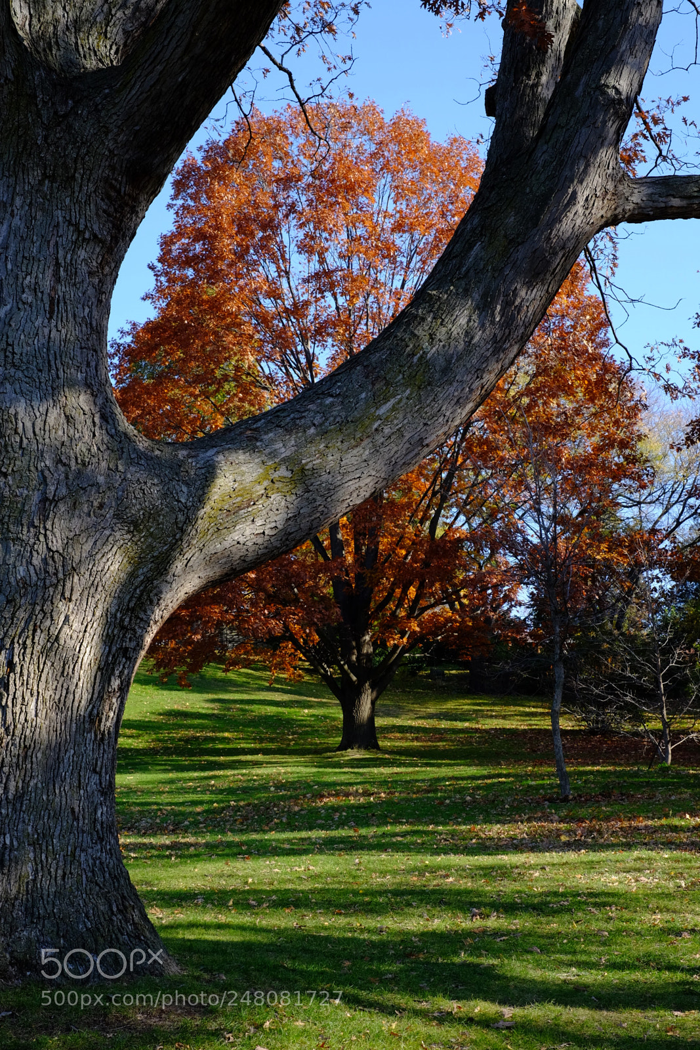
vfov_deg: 37.5
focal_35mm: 53
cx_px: 350
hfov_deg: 25.5
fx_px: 1545
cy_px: 525
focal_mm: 35
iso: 400
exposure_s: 1/240
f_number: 8
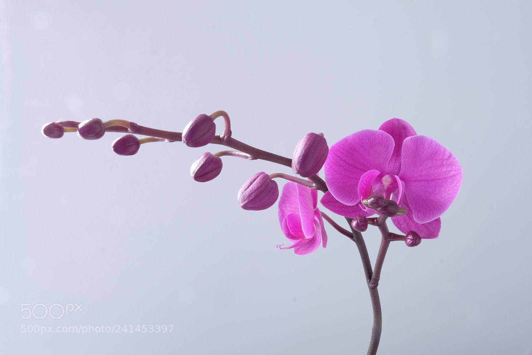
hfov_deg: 63.7
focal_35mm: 29
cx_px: 266
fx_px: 428
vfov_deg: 44.9
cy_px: 178
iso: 200
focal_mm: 19.2
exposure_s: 20
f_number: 22
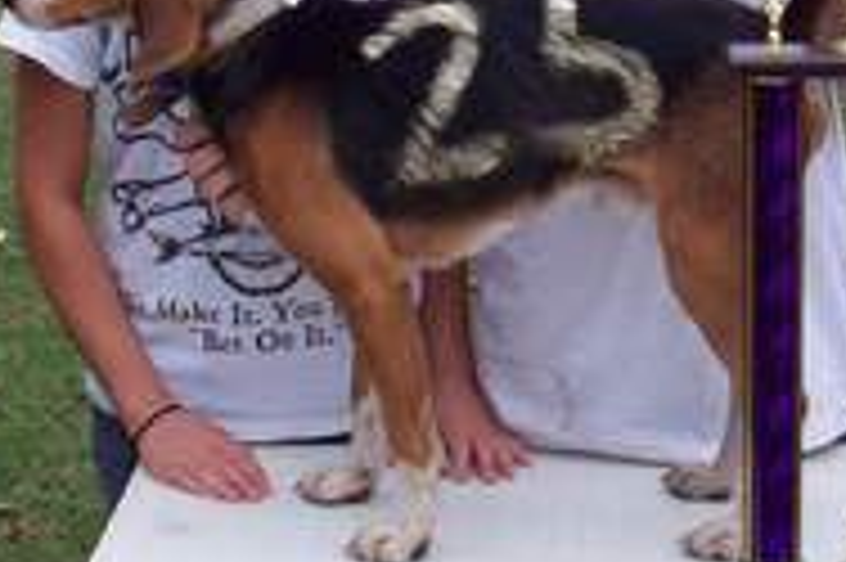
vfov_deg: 10.3
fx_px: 3076
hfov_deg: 15.7
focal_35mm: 131
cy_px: -108
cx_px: 441
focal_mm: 6.2
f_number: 2.8
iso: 80
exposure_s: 1/484
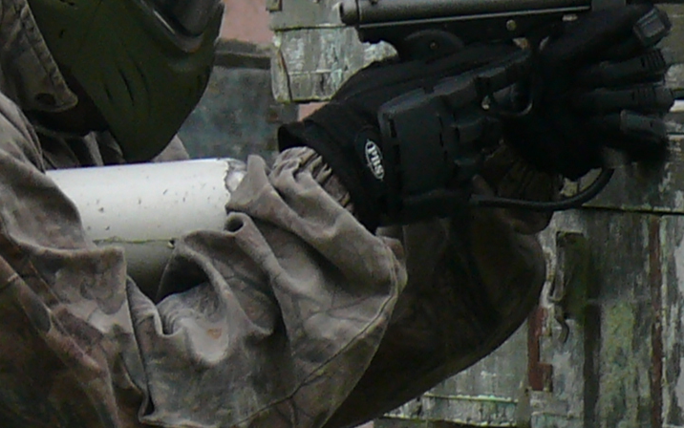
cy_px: -54
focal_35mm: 491
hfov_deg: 4.3
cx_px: 52
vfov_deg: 2.7
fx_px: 9156
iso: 100
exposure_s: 1/125
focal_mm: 19.2
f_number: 4
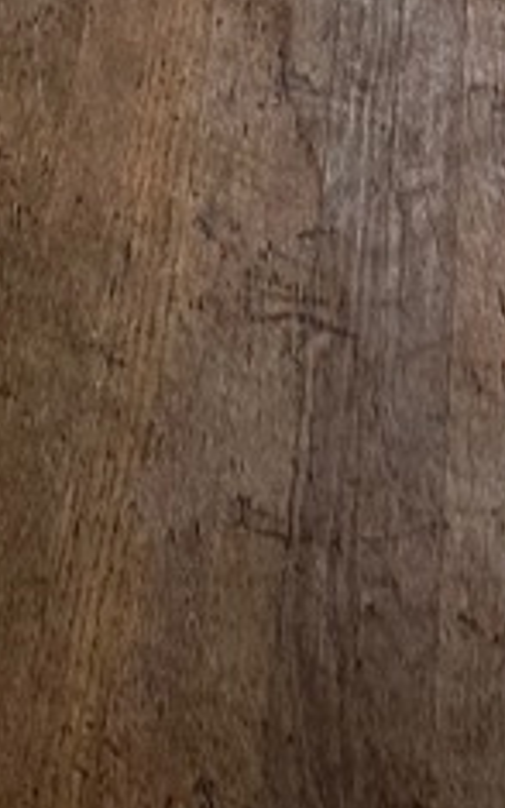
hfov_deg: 9.4
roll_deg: -0.6
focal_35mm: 130
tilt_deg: -23.0
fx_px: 2861
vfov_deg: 12.3
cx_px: -536
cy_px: -1200
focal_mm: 6.86
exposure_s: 1/120
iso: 200
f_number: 1.78
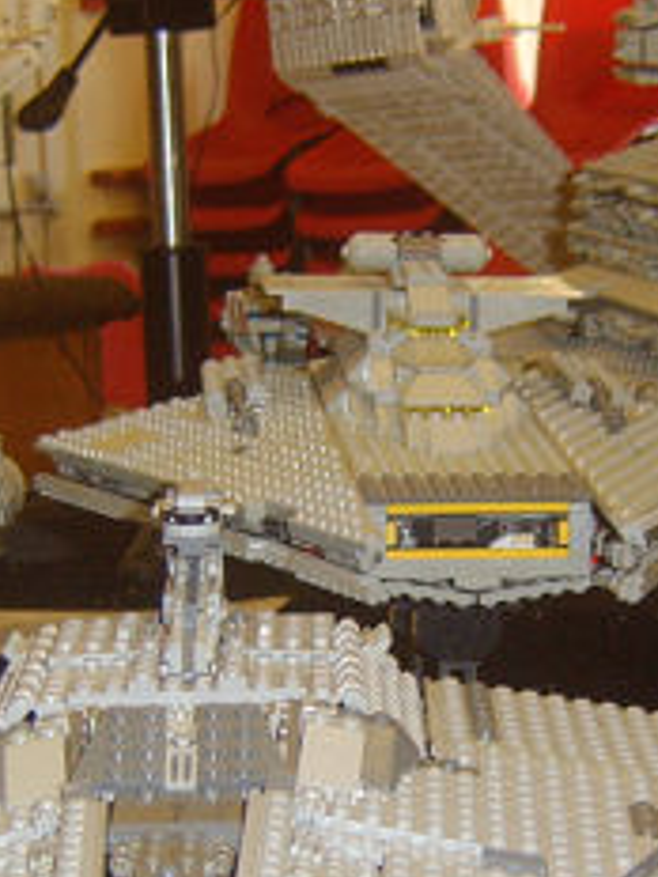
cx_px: 416
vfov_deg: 20.7
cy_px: 654
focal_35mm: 94
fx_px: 2382
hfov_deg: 15.7
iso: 141
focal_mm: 8.13
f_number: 2.7
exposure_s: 1/30
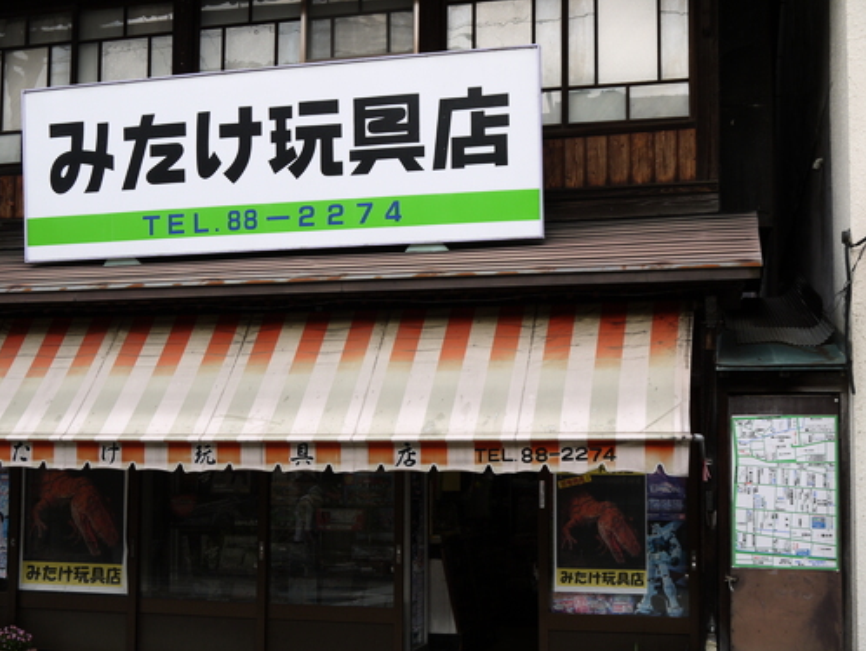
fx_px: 1327
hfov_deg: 36.0
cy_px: 376
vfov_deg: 27.5
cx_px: 355
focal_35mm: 53
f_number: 5.6
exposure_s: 1/160
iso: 100
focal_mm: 22
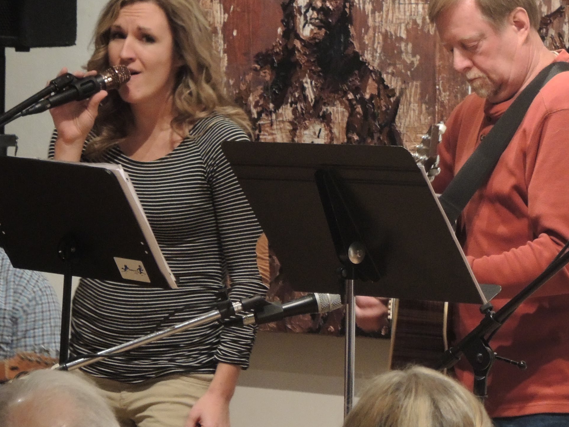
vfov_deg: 5.3
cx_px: 517
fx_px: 4635
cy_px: 101
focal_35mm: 282
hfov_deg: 7.0
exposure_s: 1/15
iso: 800
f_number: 3.5
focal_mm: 28.4
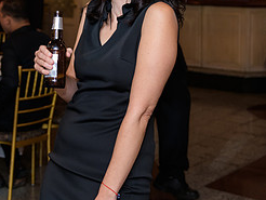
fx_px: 661
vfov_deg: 16.9
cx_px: 93
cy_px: 12
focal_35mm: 86
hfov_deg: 22.7
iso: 800
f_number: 3.2
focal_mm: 38
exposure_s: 1/125
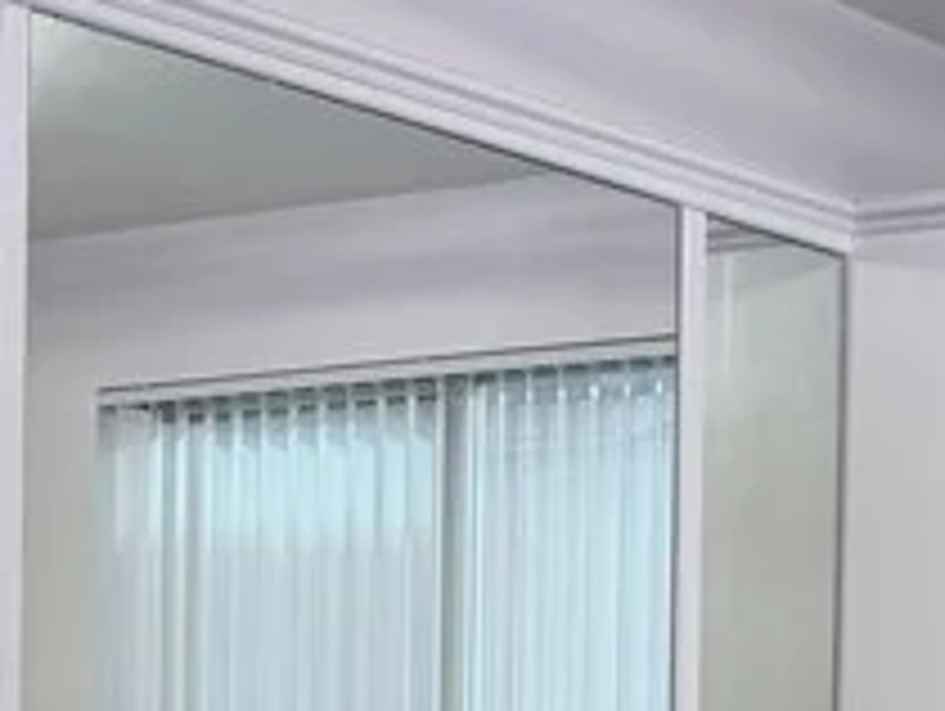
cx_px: 1188
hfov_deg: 16.0
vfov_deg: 12.2
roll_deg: -1.4
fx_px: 3198
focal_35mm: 117
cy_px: 986
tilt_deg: -1.3
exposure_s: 1/120
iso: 80
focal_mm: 6.76
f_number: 1.78
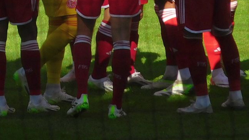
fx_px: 10088
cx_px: 70
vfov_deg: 0.8
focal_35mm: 1528
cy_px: 40
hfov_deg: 1.4
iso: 125
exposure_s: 1/320
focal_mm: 80.3
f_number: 6.4
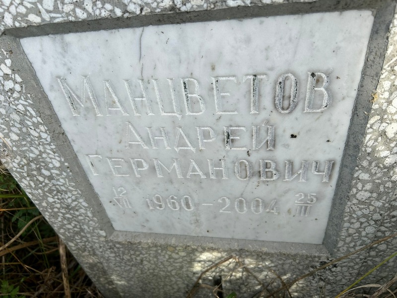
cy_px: 149
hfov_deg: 67.3
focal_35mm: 26
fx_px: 298
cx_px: 198
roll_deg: +5.3
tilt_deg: -36.9
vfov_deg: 53.1
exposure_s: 1/1531
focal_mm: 5.7
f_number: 1.5
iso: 50
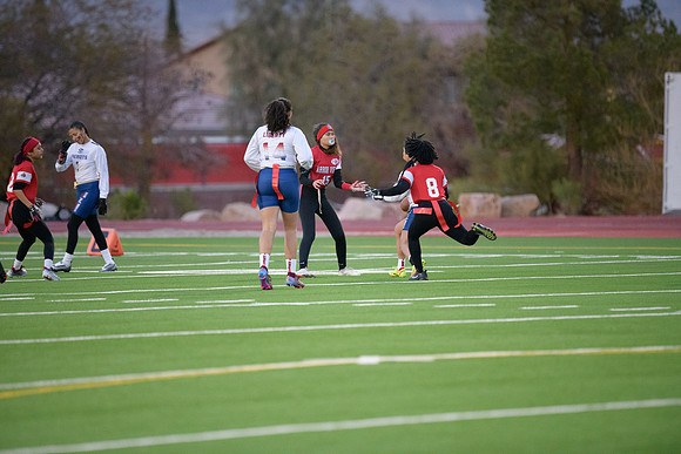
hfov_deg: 6.9
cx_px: 340
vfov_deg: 4.6
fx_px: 5676
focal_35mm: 300
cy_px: 227
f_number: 2.8
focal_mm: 300
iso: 7200
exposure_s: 1/3200
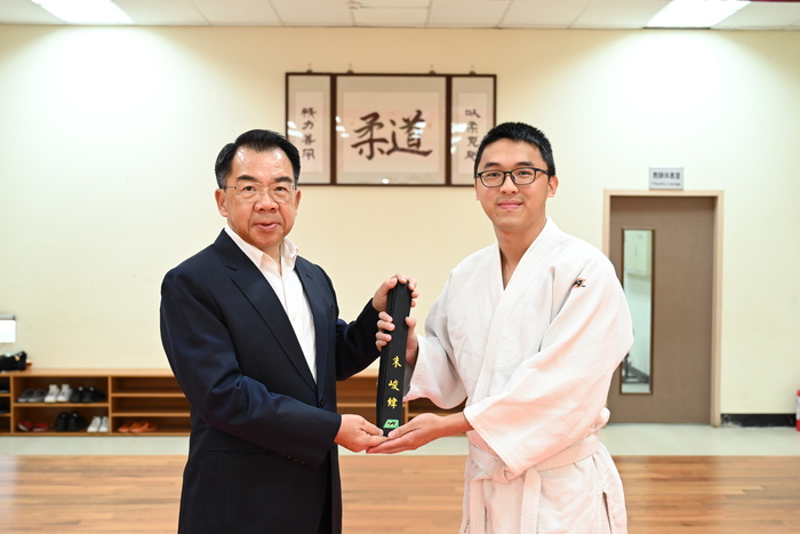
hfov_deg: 46.4
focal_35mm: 42
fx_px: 933
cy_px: 267
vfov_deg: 31.9
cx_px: 400
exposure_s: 1/125
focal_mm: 42
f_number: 4
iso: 1600
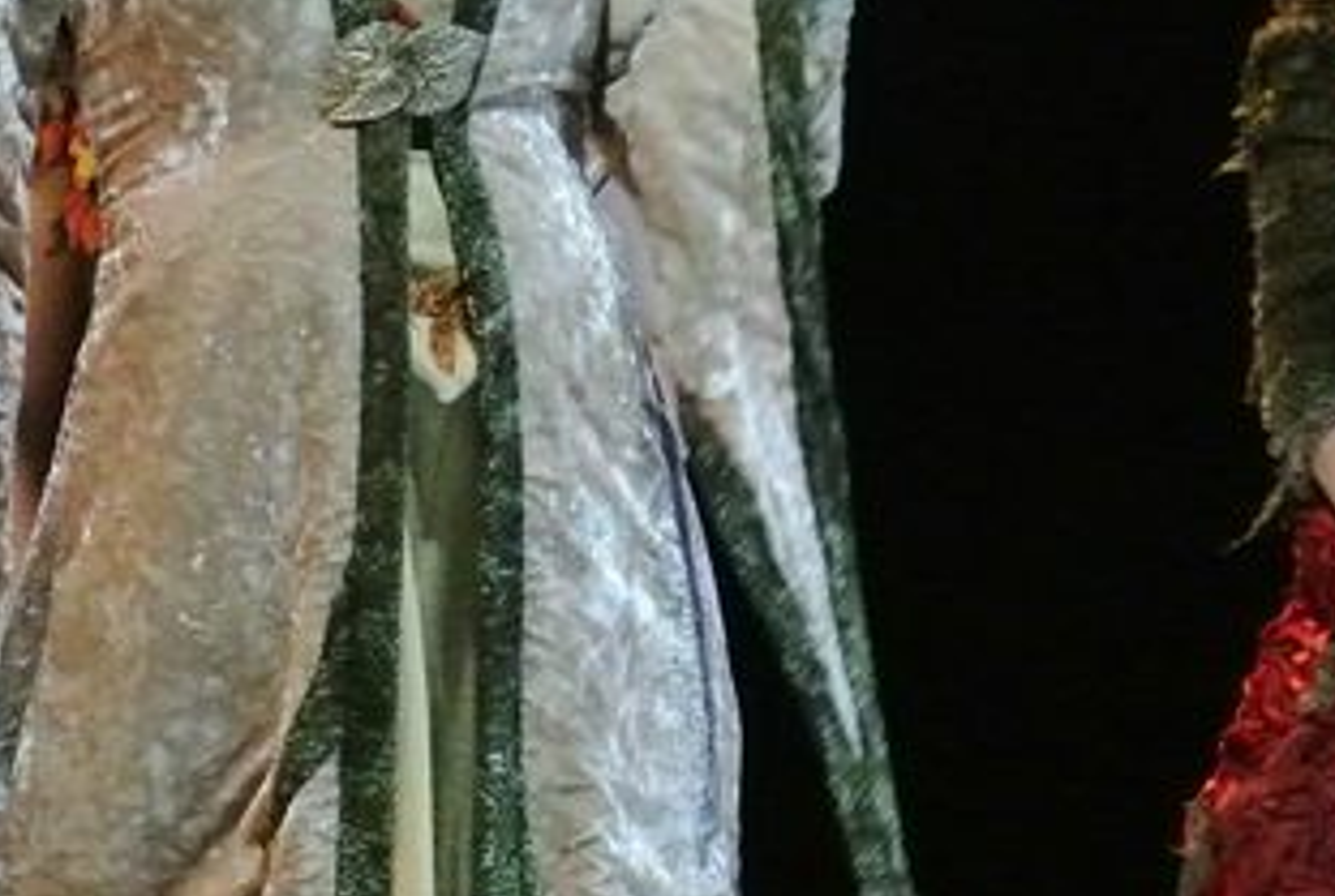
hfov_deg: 6.0
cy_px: -165
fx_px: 12713
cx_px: 644
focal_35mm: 342
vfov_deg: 4.0
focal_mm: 49.3
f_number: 4
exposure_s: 1/125
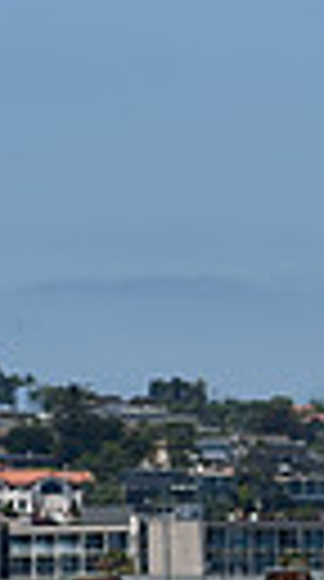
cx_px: 999
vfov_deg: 3.7
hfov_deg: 2.1
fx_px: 8926
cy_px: 627
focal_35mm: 581
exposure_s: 1/500
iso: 100
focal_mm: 82
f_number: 8
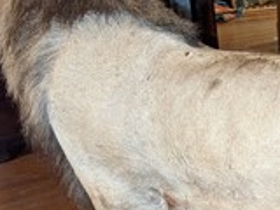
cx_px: 306
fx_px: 485
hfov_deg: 29.2
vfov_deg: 23.5
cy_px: 206
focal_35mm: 60
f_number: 1.85
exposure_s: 1/23.8
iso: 1904
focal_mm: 6.81
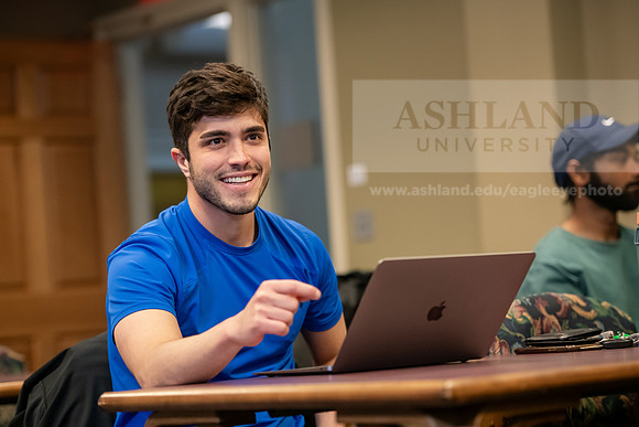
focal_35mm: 105
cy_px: 214
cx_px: 320
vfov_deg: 13.0
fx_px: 1864
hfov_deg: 19.5
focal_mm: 105
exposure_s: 1/200
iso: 2000
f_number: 3.2
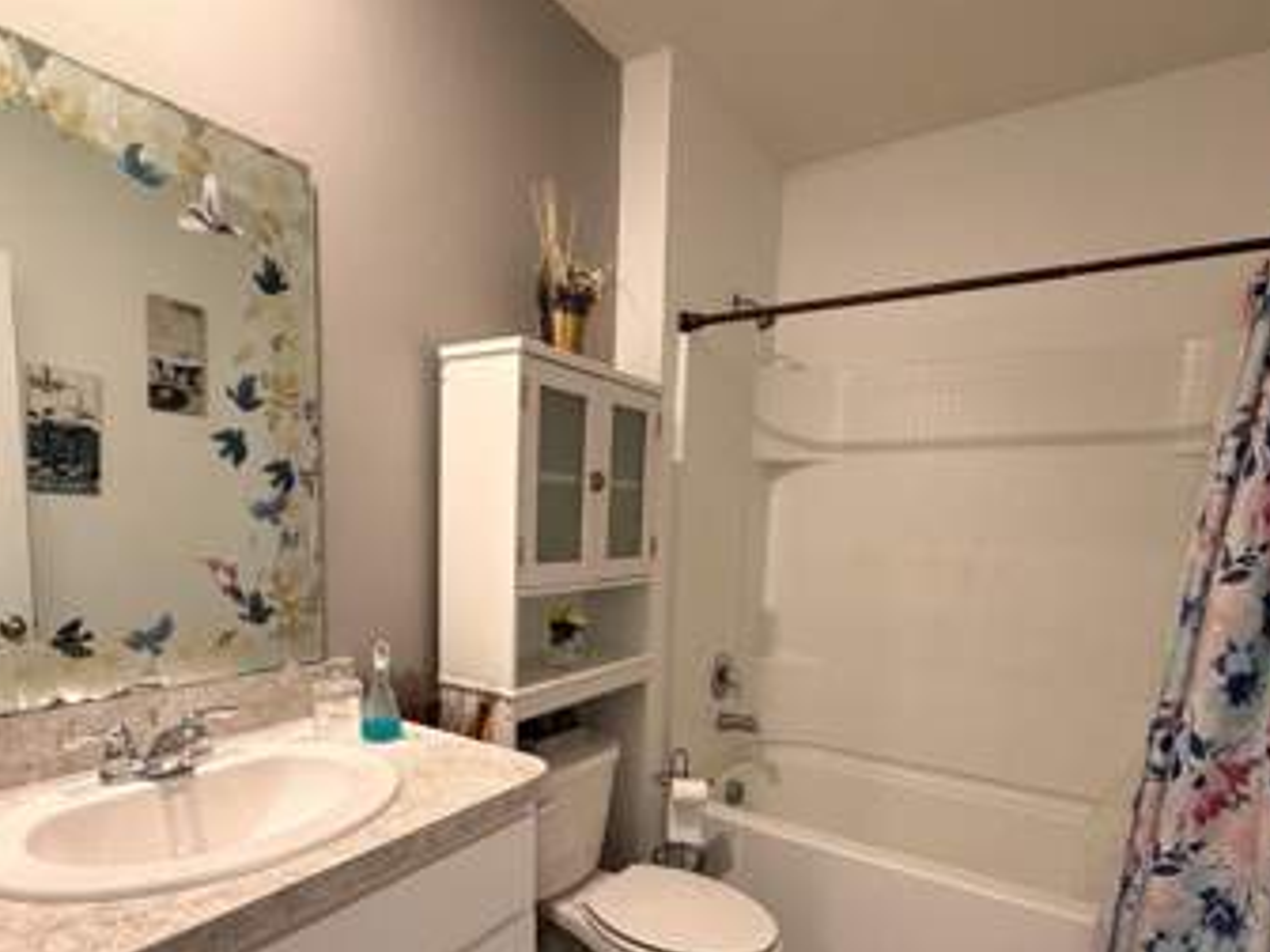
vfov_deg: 64.7
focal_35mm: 20
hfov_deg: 81.7
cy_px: 612
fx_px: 734
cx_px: 601
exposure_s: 1/60
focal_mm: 2.22
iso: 320
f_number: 2.2
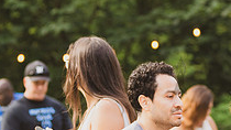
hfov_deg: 4.6
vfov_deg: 2.6
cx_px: 181
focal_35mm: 467
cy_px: 201
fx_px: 2860
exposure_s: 1/400
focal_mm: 125
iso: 500
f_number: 5
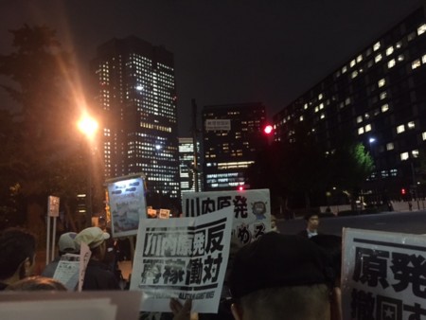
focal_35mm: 29
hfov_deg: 61.6
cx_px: 213
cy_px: 160
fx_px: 357
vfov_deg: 48.3
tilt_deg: +10.1
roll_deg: +2.6
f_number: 2.2
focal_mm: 4.15
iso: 320
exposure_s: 1/15
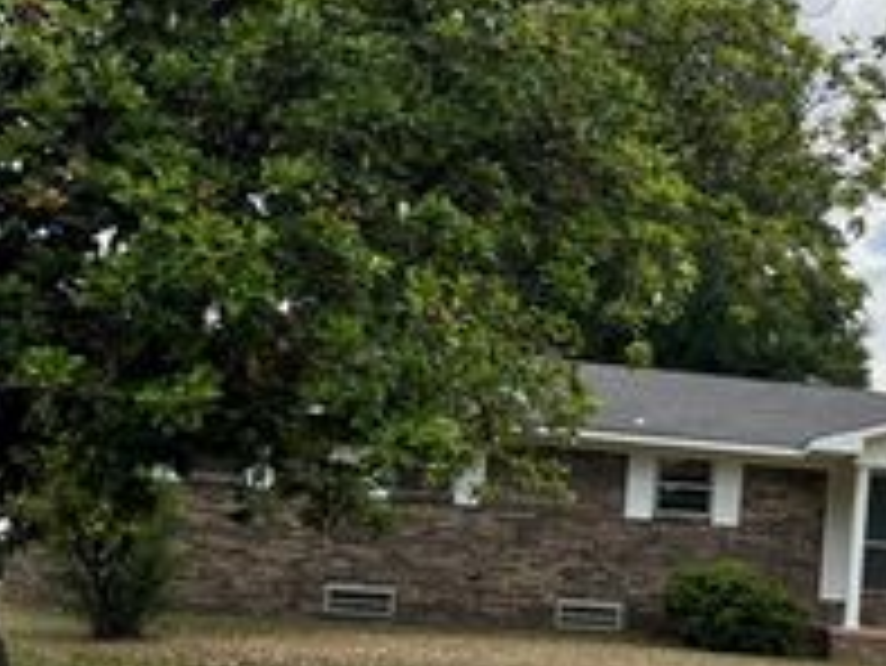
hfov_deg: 29.4
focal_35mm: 61
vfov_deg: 23.7
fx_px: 1562
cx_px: 904
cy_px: 520
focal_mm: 6.76
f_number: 1.78
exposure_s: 1/2506
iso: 80
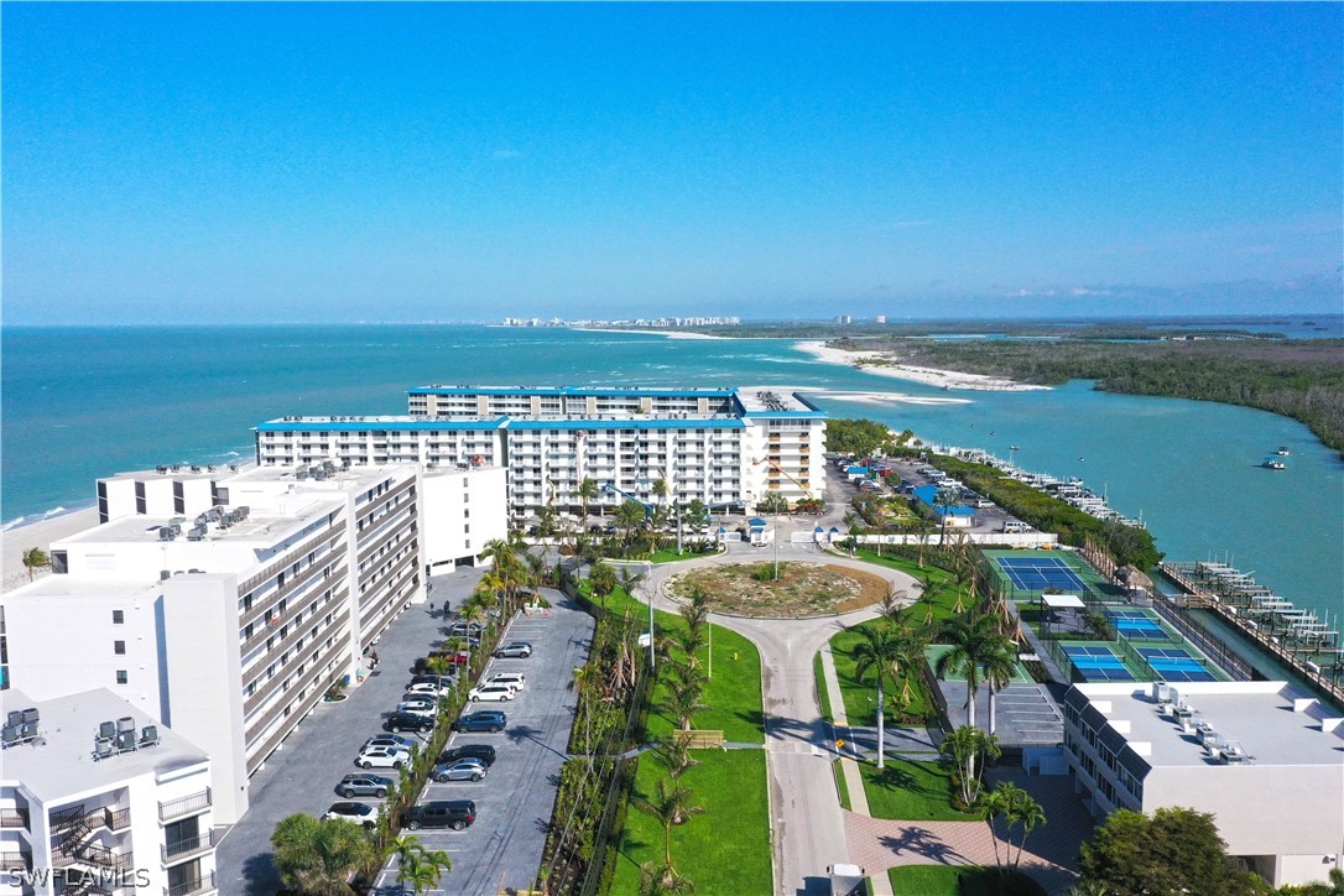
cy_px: 448
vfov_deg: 46.4
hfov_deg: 65.5
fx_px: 1045
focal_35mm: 28
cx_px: 672
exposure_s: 1/1250
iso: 400
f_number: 8
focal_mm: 10.26
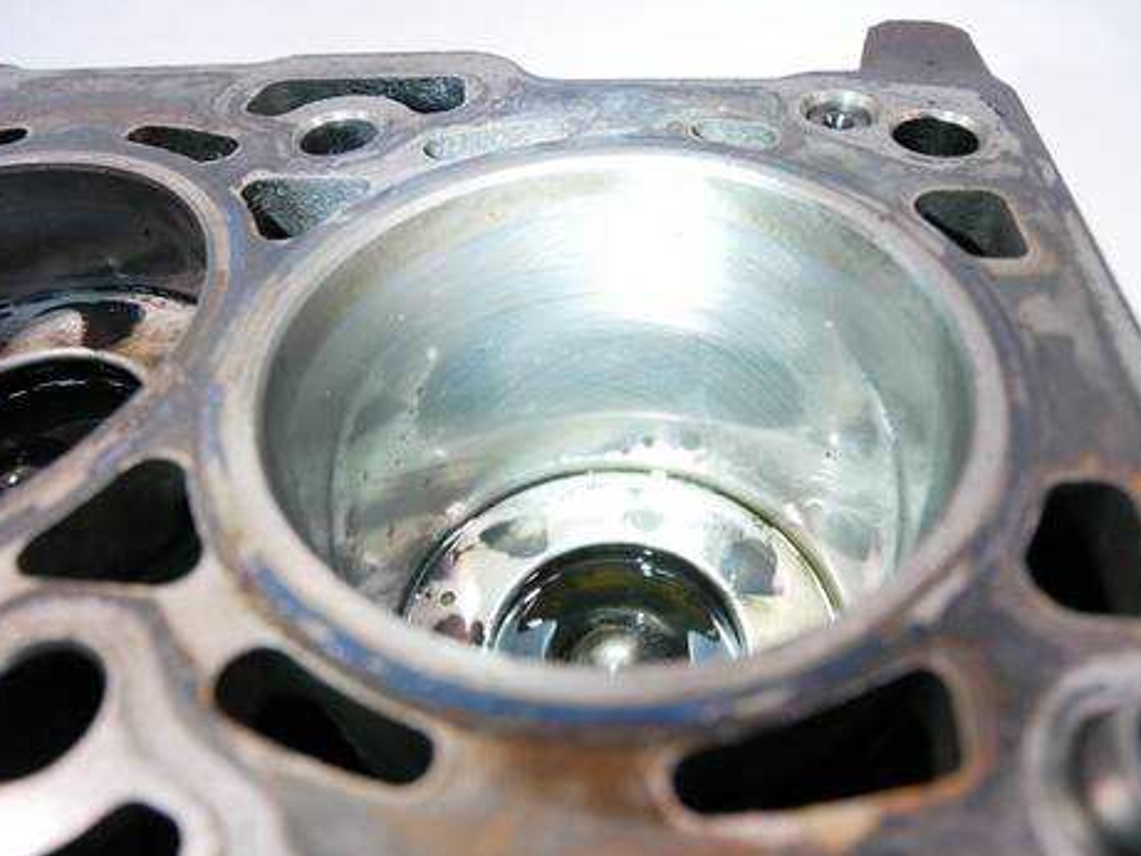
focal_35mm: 25
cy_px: 421
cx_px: 564
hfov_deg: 69.4
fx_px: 824
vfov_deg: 54.9
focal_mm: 12
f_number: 3.5
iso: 1250
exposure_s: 1/60
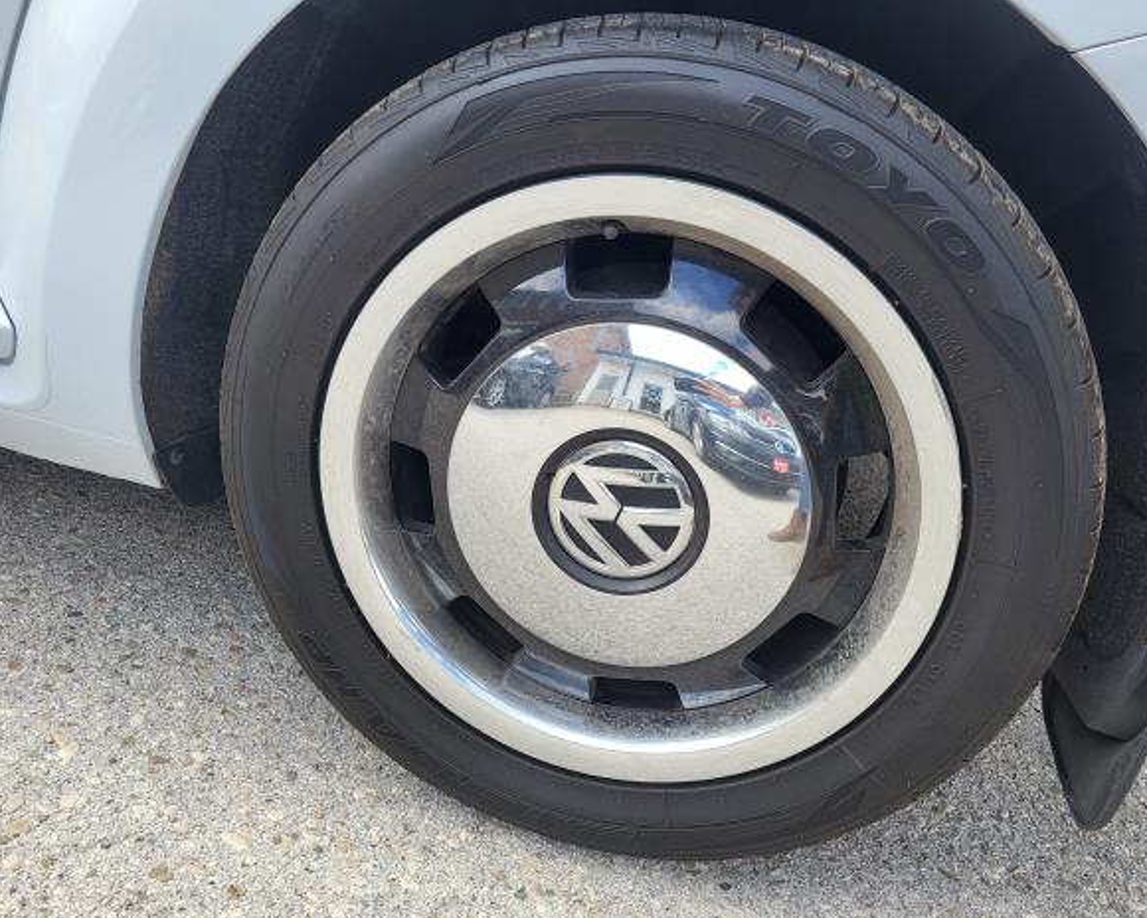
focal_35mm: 28
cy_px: 471
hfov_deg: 62.2
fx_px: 951
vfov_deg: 51.5
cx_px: 599
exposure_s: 1/441
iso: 40
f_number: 1.8
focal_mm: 5.4
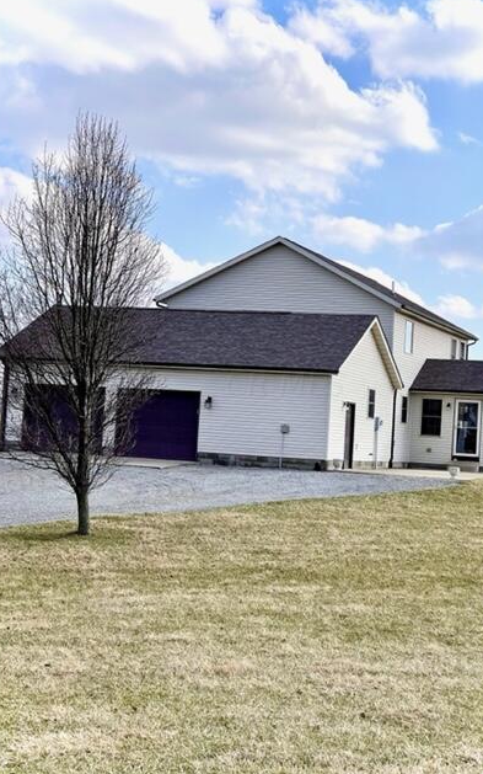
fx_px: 1454
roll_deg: -3.2
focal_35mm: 69
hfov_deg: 18.9
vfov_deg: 29.8
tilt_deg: +3.3
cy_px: 383
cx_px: 284
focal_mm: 7.5
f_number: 2.2
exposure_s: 1/1845
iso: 20
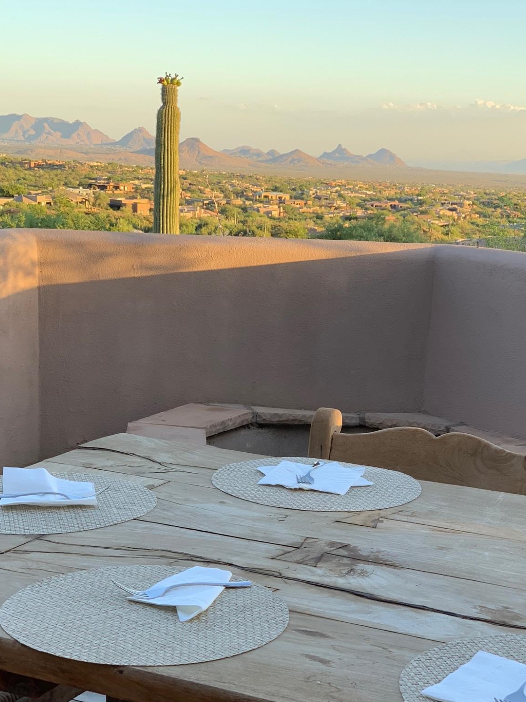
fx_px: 1378
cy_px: 452
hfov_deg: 21.6
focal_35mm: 68
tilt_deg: -10.3
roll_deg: -1.5
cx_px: 254
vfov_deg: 28.4
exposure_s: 1/122
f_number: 2.4
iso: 25
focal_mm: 6
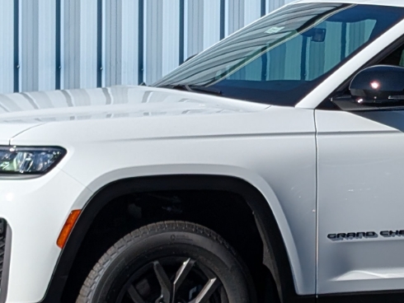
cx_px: 376
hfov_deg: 12.2
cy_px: 165
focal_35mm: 160
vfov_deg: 9.3
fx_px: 1868
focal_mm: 6.9
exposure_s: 1/1748
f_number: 1.68
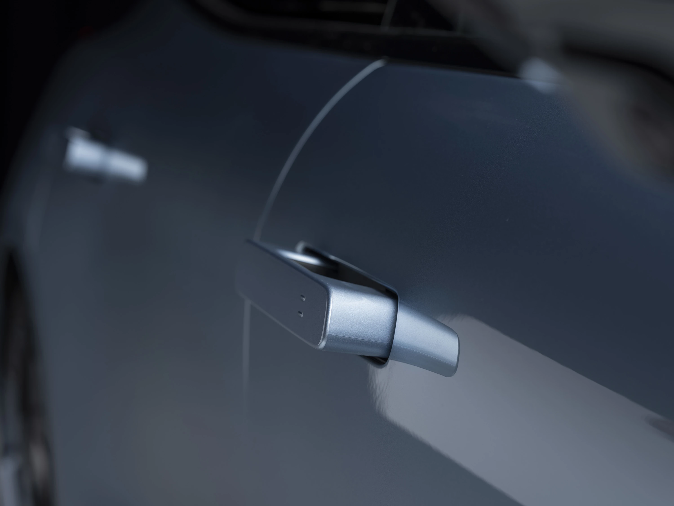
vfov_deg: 17.0
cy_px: 253
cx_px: 337
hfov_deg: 22.5
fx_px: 1694
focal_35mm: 87
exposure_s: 1
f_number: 8
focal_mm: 110
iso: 100
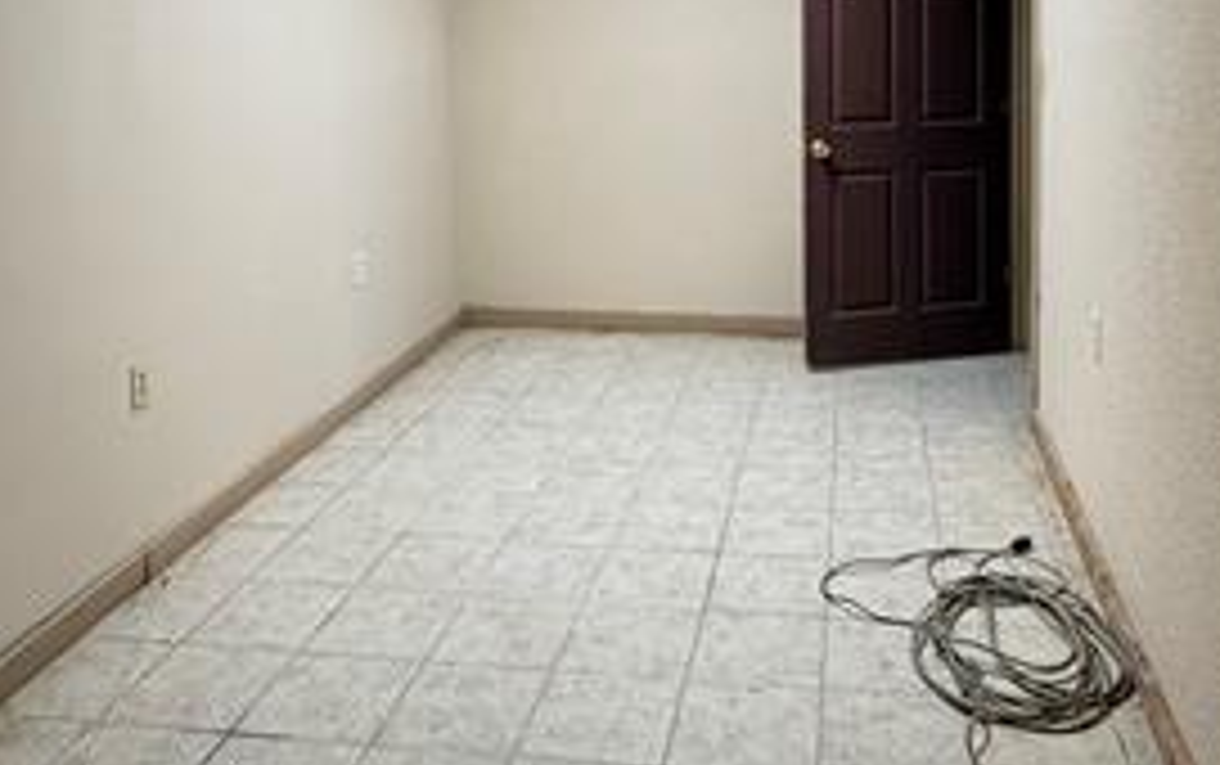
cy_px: 50
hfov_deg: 55.0
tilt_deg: -0.5
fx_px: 1165
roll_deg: +1.1
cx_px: 711
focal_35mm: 35
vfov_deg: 34.0
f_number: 2.2
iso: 320
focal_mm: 2.22
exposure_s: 1/120
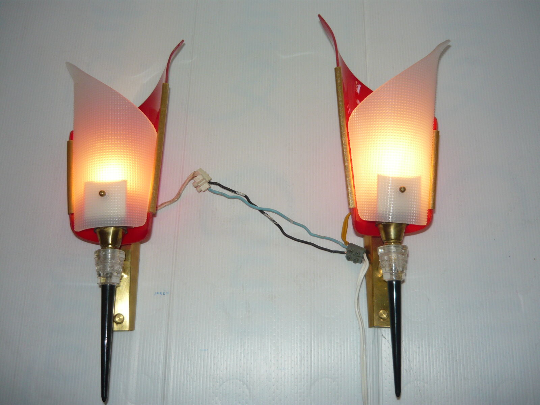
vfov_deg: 42.9
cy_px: 202
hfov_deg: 55.4
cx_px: 270
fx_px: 515
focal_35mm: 33
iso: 100
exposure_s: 1/125
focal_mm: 5.5
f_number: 2.8
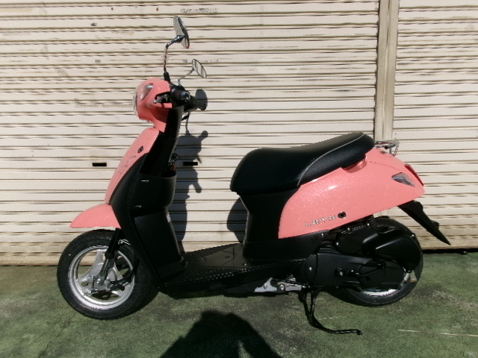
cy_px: 179
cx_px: 239
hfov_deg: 63.4
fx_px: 387
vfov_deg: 49.7
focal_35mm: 28
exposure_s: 1/300
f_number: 10.8
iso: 100
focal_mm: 5.1
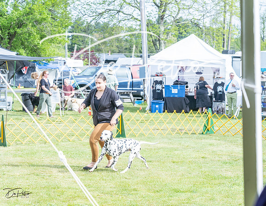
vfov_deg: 14.2
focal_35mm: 106
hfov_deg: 18.4
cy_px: 103
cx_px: 133
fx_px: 822
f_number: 5.6
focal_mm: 96
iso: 640
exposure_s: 1/1250
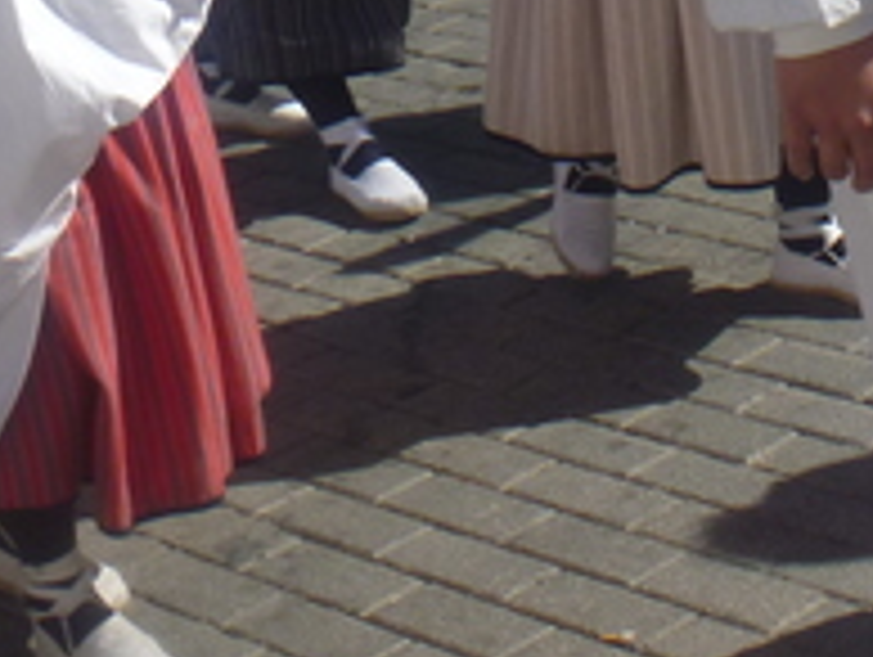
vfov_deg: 11.3
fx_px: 3182
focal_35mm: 126
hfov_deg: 15.5
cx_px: 774
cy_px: -367
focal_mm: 6.3
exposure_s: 1/500
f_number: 5.6
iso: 100
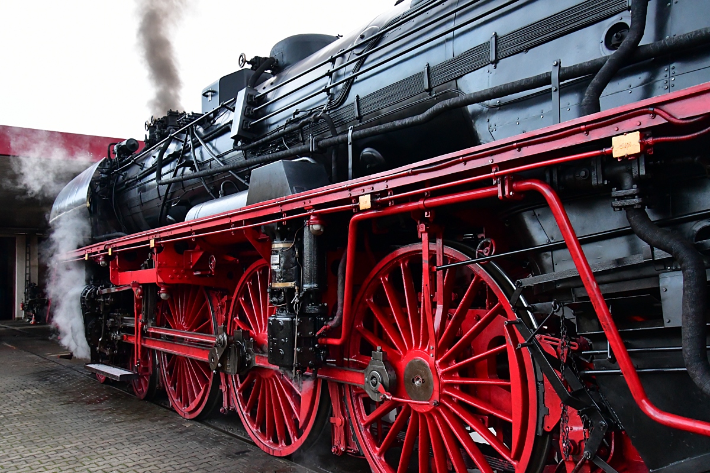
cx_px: 355
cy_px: 236
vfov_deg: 40.0
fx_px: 651
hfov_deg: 57.2
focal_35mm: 33
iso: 4000
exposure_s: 1/100
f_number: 5
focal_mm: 22
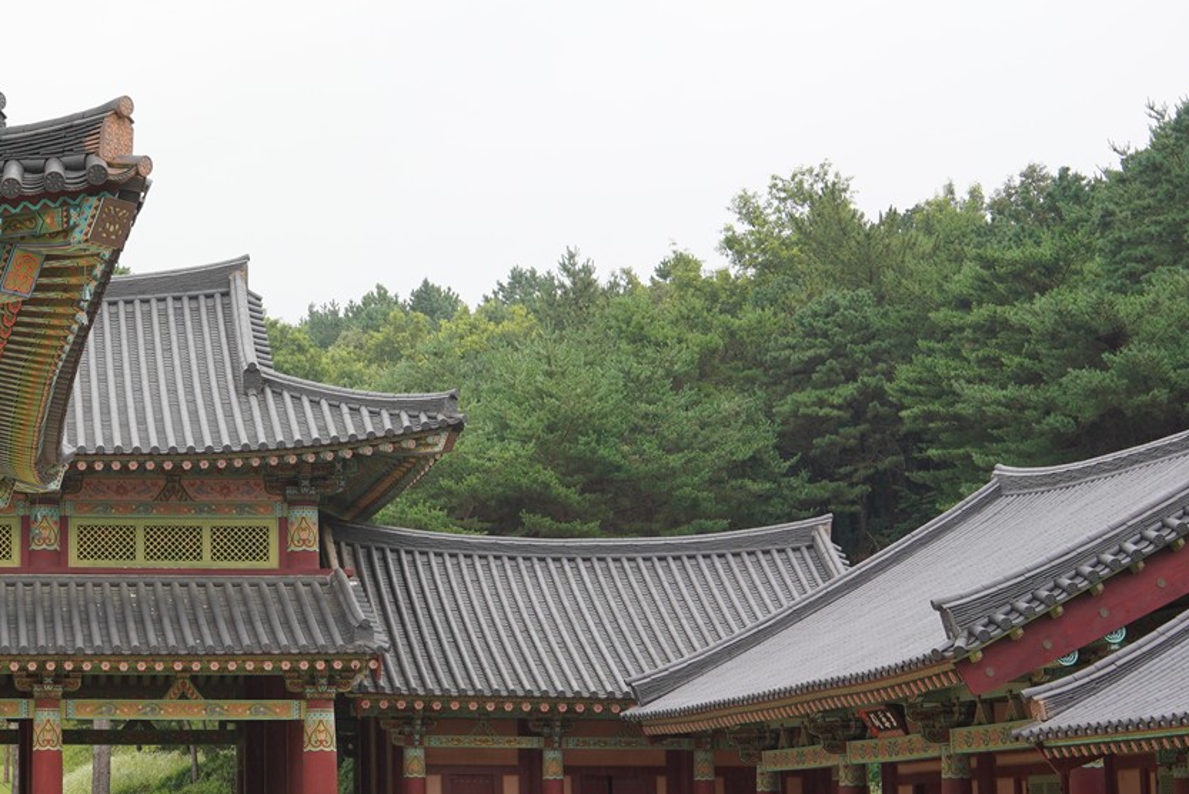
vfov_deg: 16.3
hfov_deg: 23.2
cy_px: 304
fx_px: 2775
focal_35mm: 84
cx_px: 10
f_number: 8
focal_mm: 35
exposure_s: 1/80
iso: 200
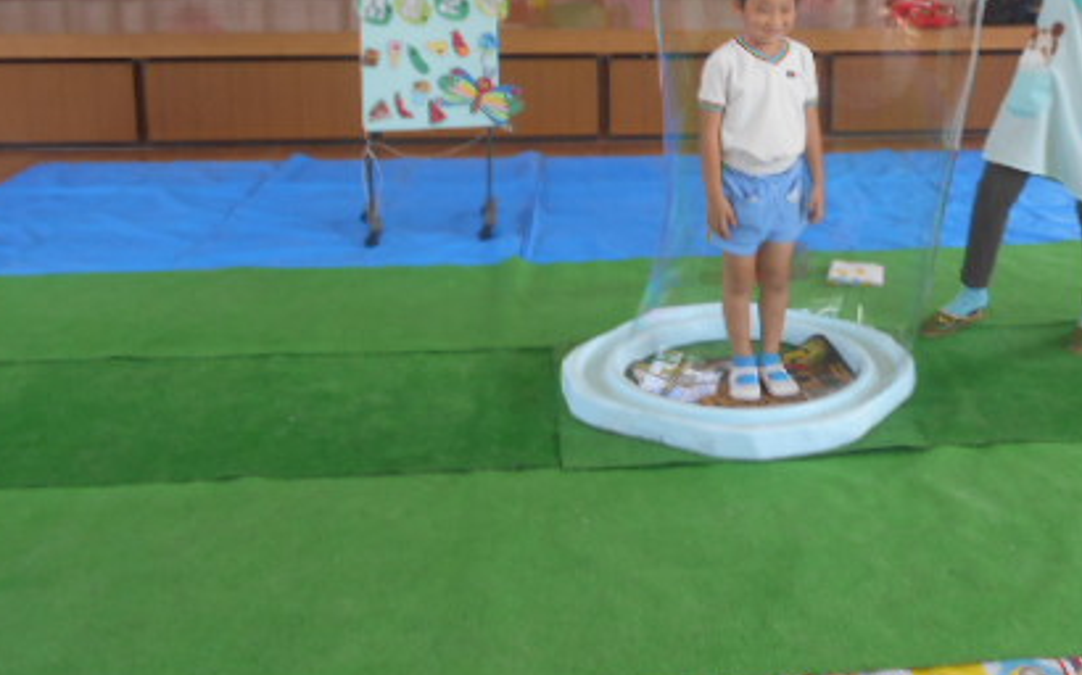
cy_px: 55
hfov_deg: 45.5
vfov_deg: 28.6
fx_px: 1268
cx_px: 723
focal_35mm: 43
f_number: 3.2
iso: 80
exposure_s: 1/60
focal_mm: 4.6
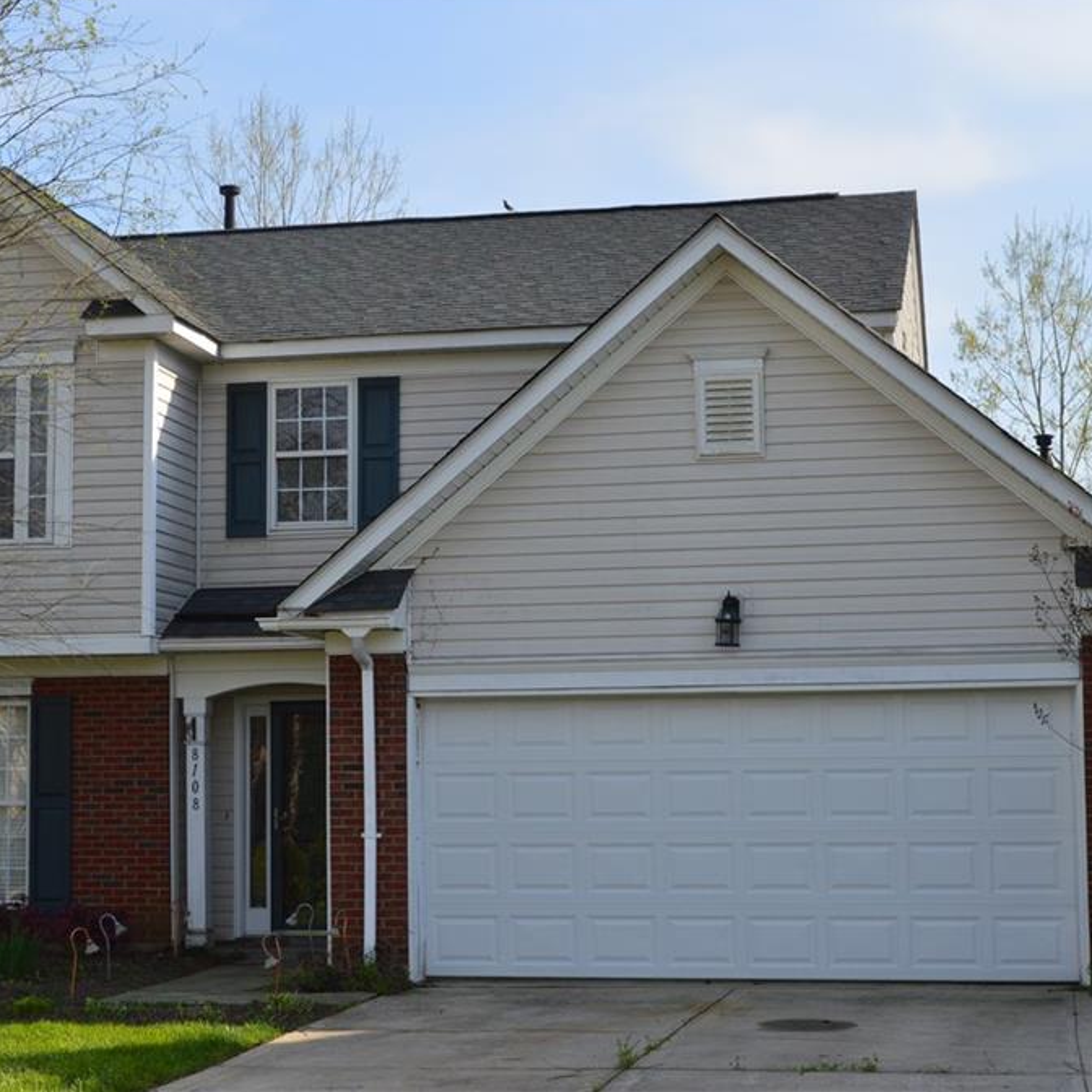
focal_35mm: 66
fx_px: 2356
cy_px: 541
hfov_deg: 26.1
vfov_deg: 26.1
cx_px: 481
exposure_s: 1/400
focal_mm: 34
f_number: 11
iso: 400
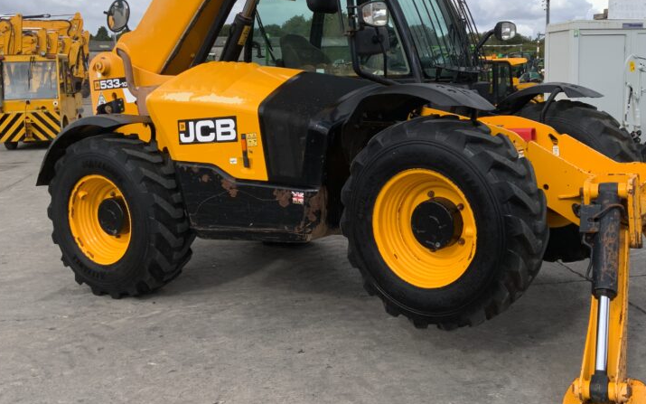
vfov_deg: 29.2
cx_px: 407
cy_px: 175
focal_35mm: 44
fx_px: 775
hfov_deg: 44.9
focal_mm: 3
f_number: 1.8
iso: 16
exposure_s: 1/1250
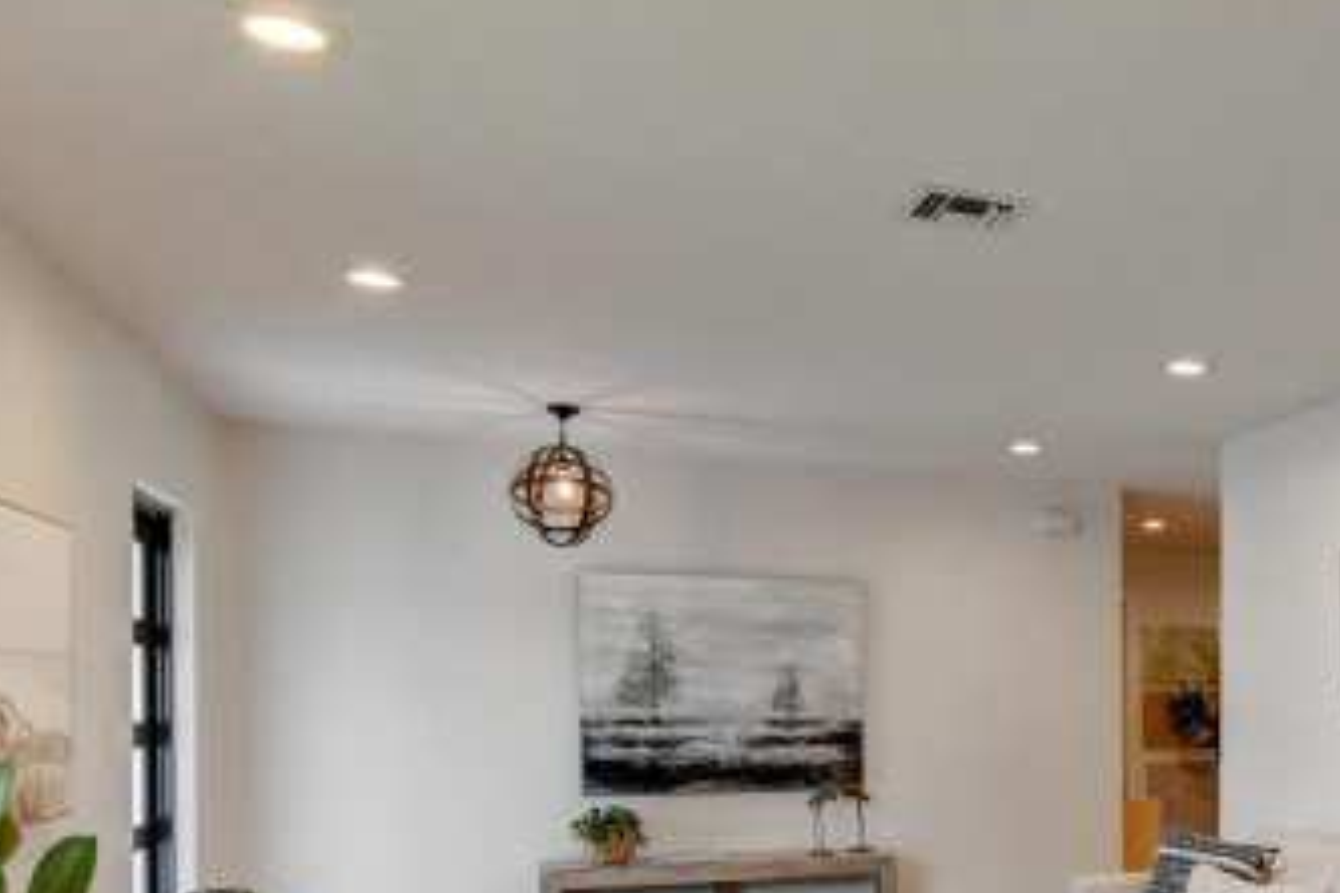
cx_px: 1255
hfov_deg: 46.7
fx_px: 1340
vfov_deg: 35.7
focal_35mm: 36
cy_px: 712
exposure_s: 1/20
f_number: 13
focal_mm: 10
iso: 640
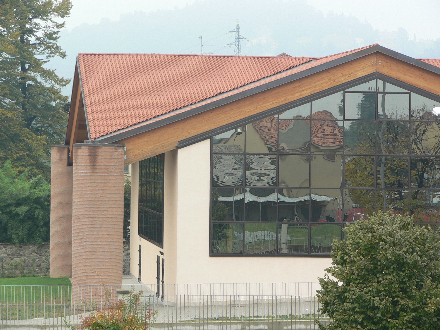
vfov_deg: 10.4
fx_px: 1805
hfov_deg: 13.9
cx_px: 220
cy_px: 165
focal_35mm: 142
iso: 80
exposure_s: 1/100
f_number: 3.7
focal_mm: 18.7
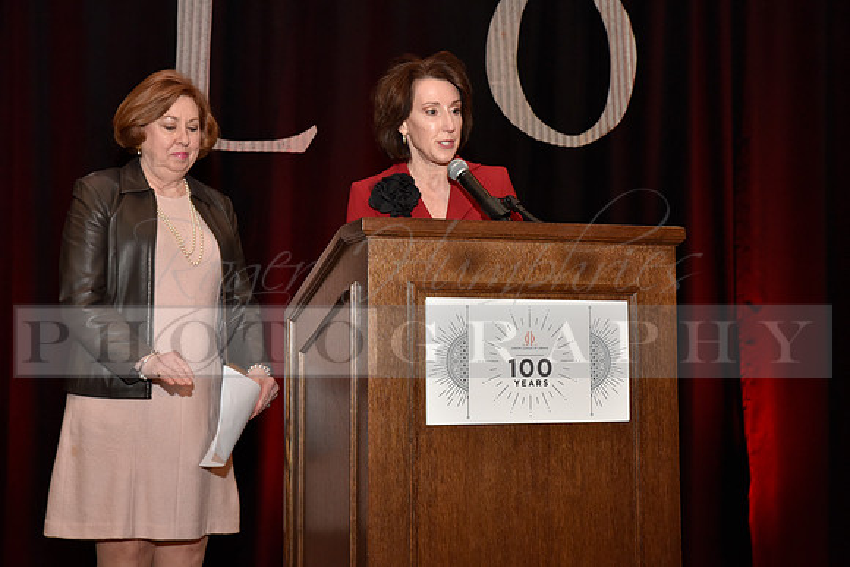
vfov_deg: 23.4
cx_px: 425
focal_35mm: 58
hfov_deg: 34.5
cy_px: 284
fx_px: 1370
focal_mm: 58
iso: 1600
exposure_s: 1/60
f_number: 8
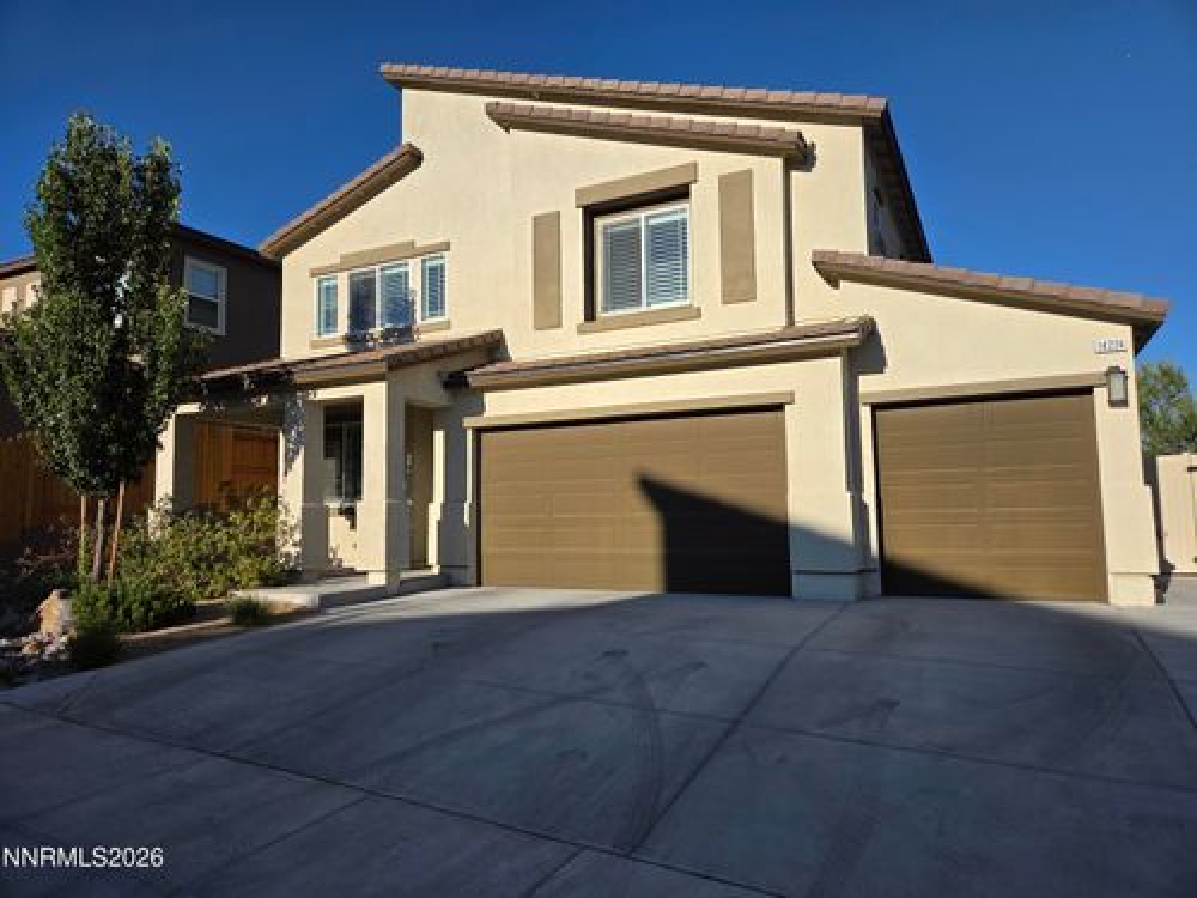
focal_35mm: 23
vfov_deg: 58.9
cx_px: 598
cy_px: 449
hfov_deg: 73.9
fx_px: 795
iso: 80
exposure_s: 1/5545
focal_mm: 5.4
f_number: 1.8
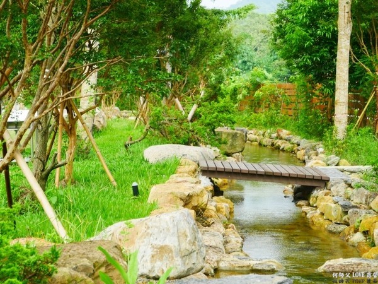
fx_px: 1092
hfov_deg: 19.6
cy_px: 142
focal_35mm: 100
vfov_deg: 14.8
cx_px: 189
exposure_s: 1/125
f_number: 6.3
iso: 320
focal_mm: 50
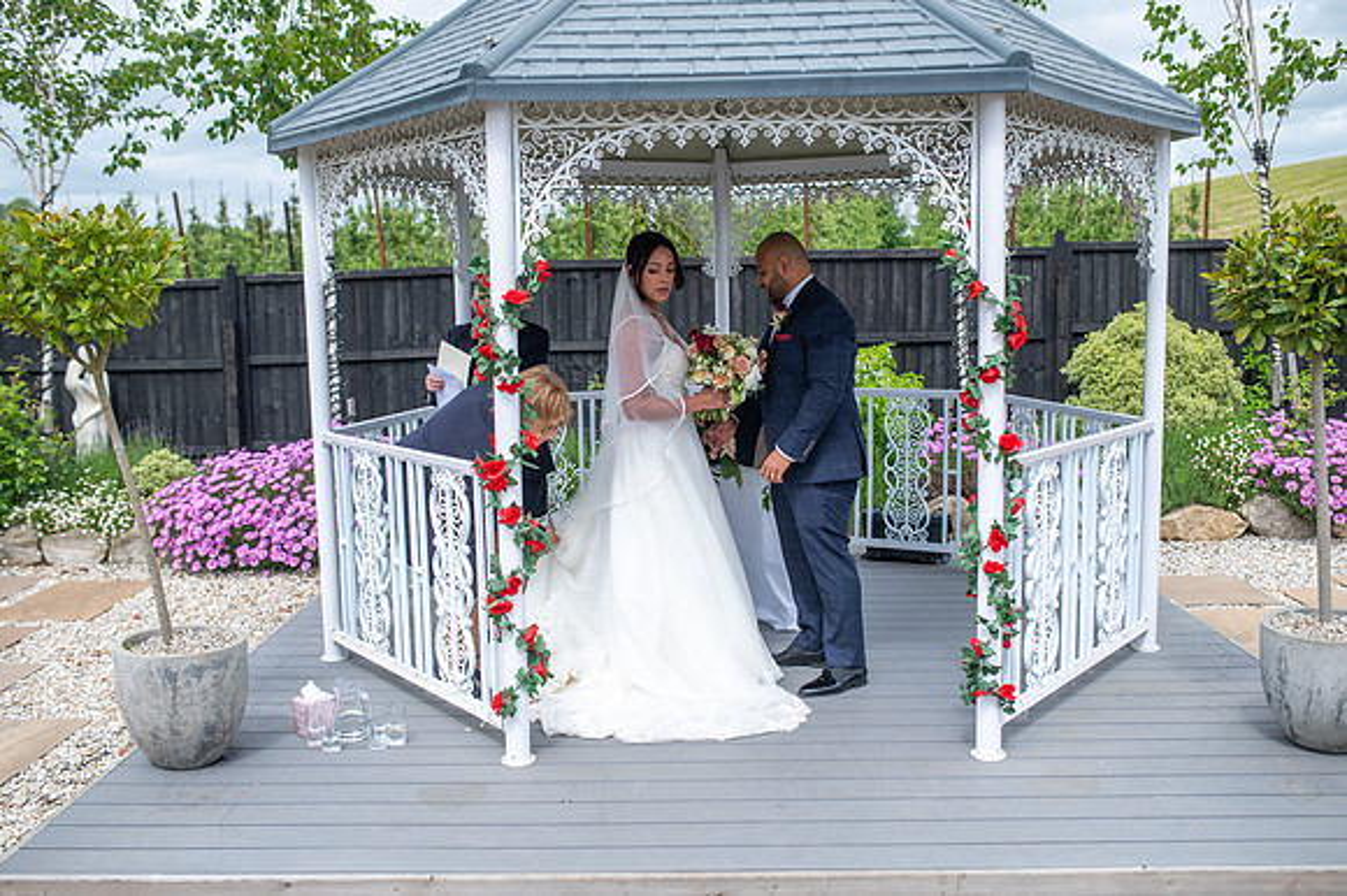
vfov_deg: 37.8
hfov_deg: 54.5
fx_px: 1309
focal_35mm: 35
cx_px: 674
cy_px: 448
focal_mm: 35
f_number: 3.2
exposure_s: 1/4000
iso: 125
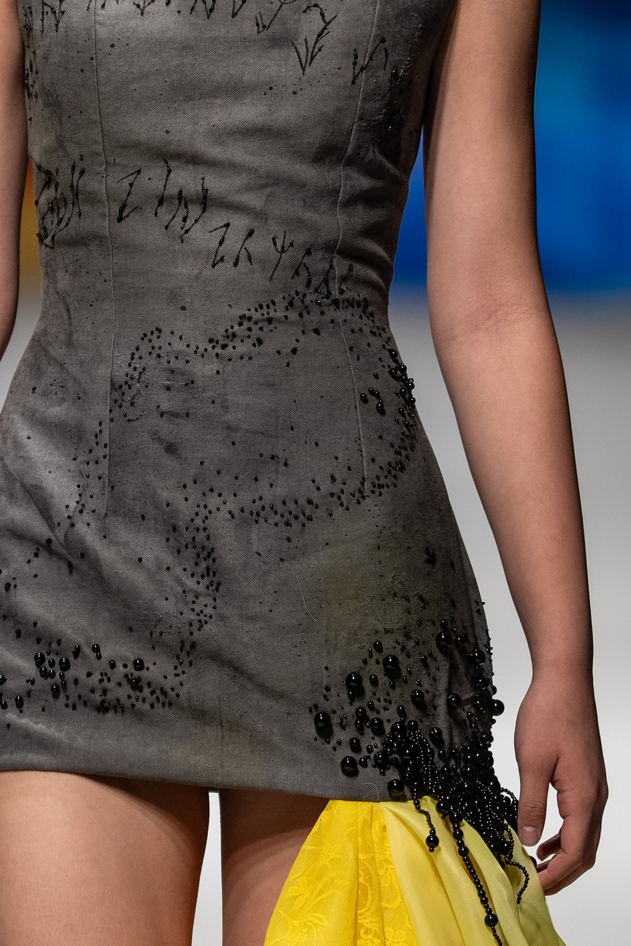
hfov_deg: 2.7
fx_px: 13276
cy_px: 100
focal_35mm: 505
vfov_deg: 4.1
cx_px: 247
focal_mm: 200
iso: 200
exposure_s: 1/400
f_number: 2.8
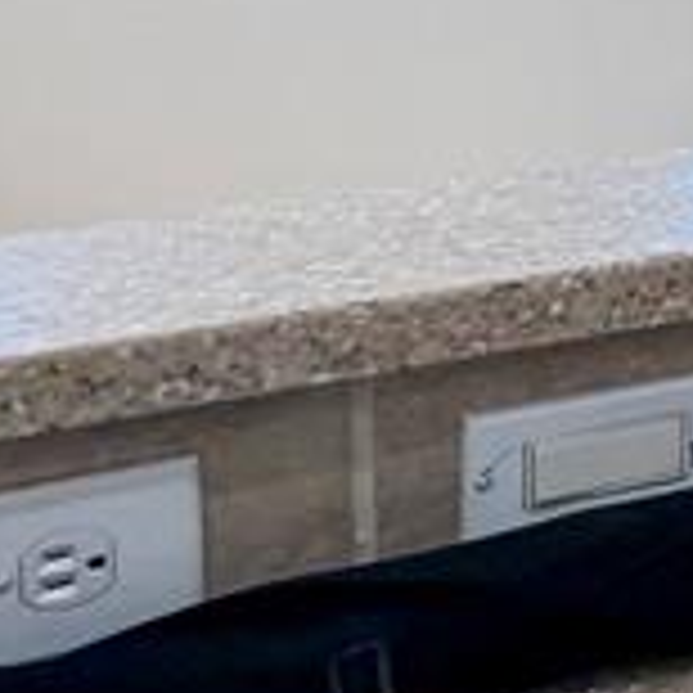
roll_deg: +1.3
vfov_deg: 18.8
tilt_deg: +1.4
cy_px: -322
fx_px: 1857
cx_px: 2034
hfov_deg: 11.8
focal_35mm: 82
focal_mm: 2.22
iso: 200
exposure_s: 1/120
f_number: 2.2
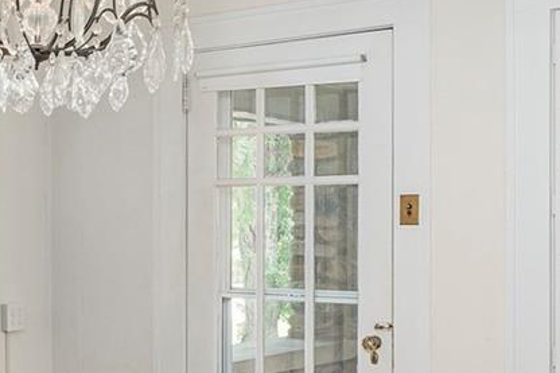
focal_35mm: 69
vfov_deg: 19.7
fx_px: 1073
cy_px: 212
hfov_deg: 26.3
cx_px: -100
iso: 320
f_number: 7.1
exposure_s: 1/125
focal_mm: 14
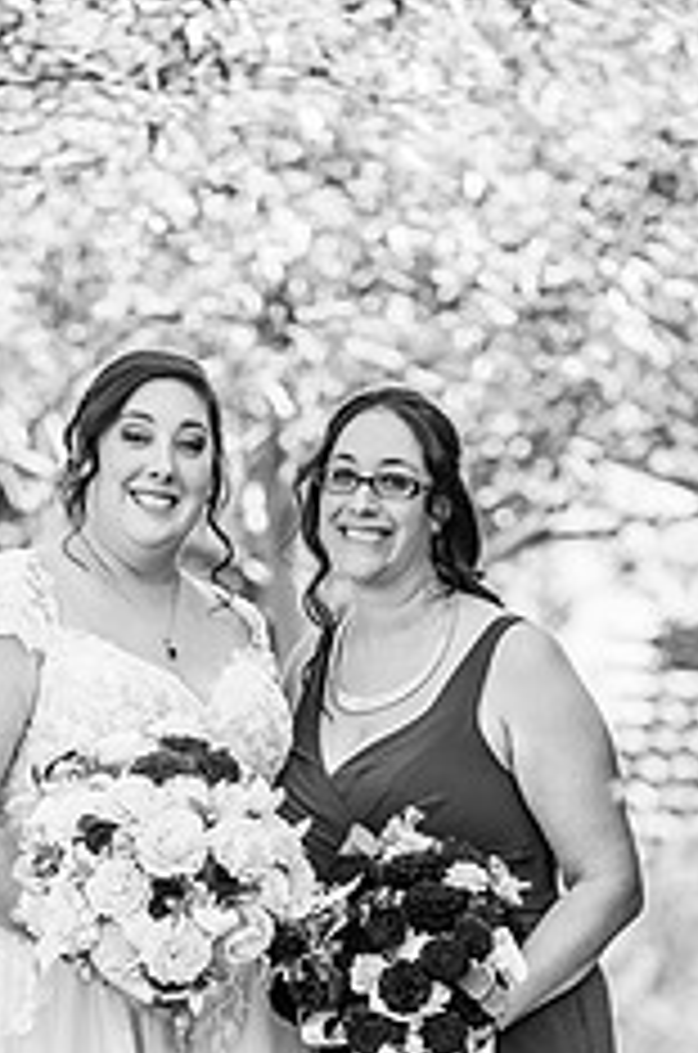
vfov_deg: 8.2
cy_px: 1004
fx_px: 7303
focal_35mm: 250
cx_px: 164
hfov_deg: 5.5
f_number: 3.5
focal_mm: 130
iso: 400
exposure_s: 1/1250
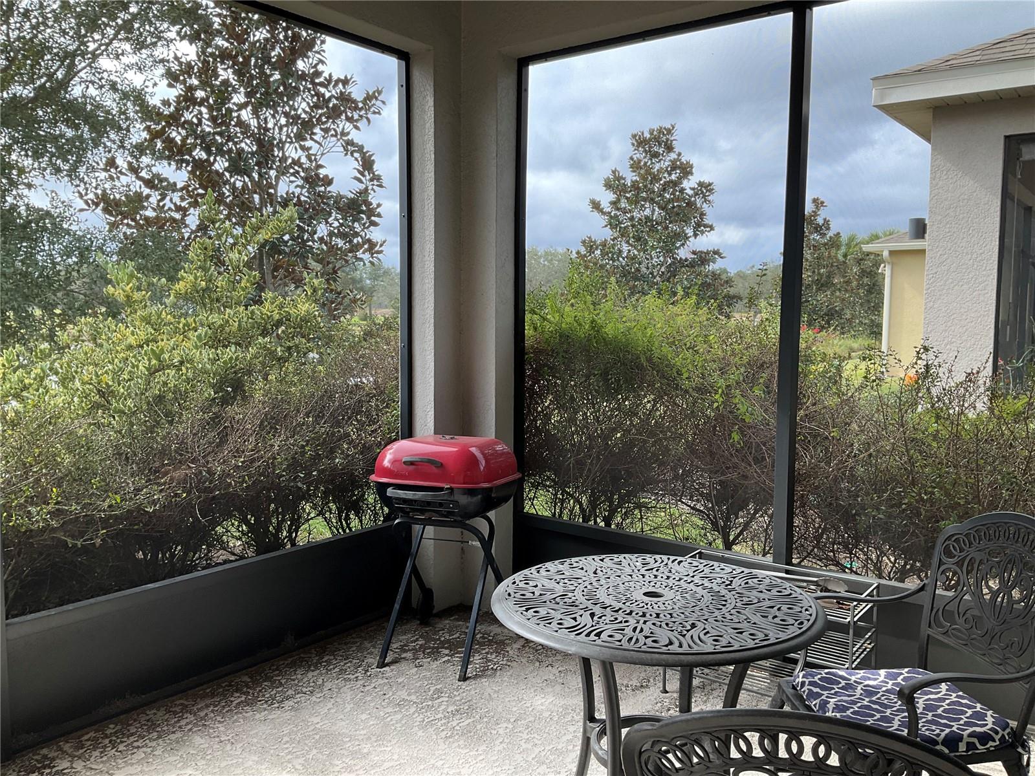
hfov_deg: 61.7
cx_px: 518
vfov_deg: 48.2
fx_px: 867
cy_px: 388
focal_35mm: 29
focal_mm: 3
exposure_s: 1/225
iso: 25
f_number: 1.8
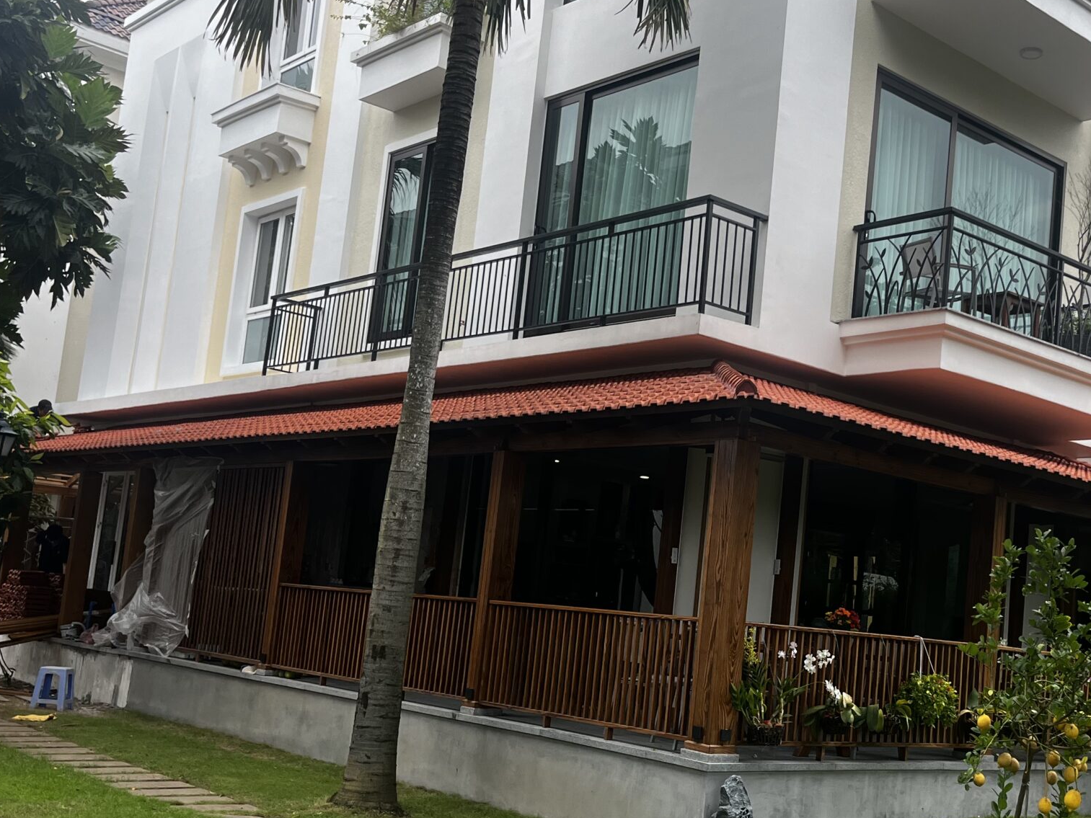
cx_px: 764
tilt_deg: +7.5
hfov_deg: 42.1
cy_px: 453
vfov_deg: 32.9
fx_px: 1387
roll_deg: -5.5
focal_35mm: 44
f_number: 1.6
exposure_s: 1/1036
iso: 50
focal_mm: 5.1
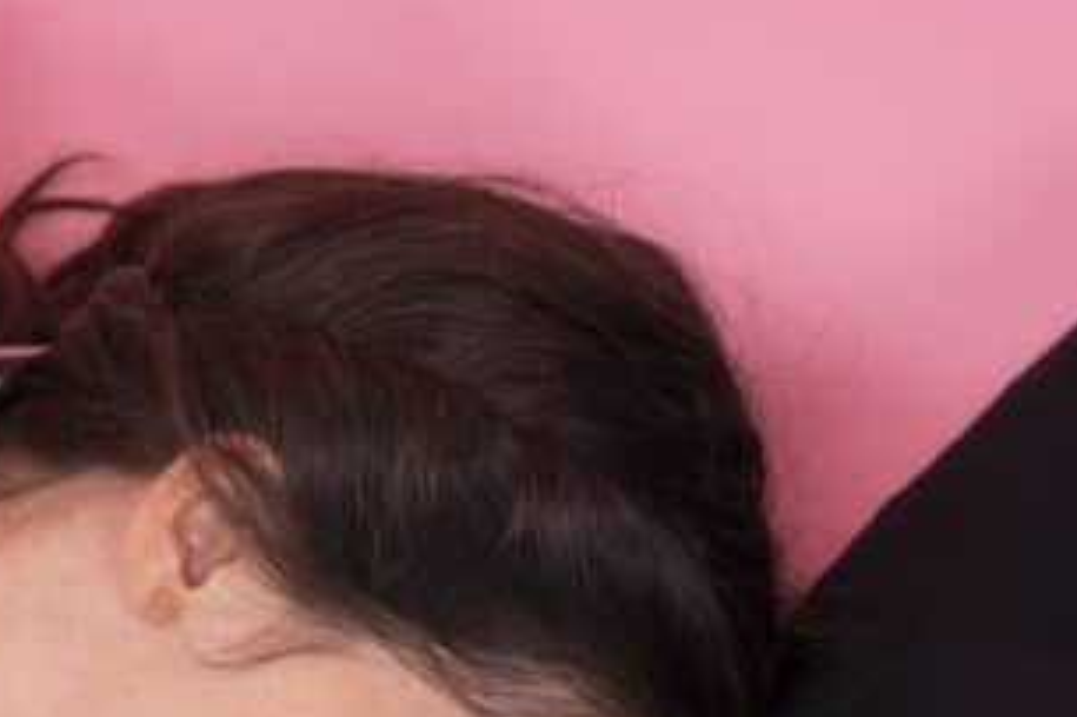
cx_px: 173
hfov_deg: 12.2
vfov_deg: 8.0
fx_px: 5023
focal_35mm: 168
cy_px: 1001
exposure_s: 1/125
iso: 100
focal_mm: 50
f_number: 4
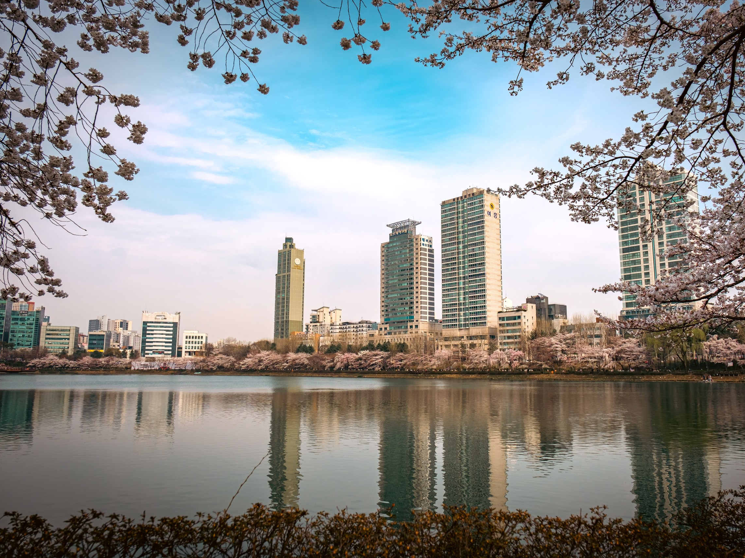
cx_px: 401
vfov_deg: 53.1
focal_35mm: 26
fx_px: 560
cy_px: 279
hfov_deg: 67.2
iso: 200
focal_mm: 16
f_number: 4
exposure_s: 1/2000
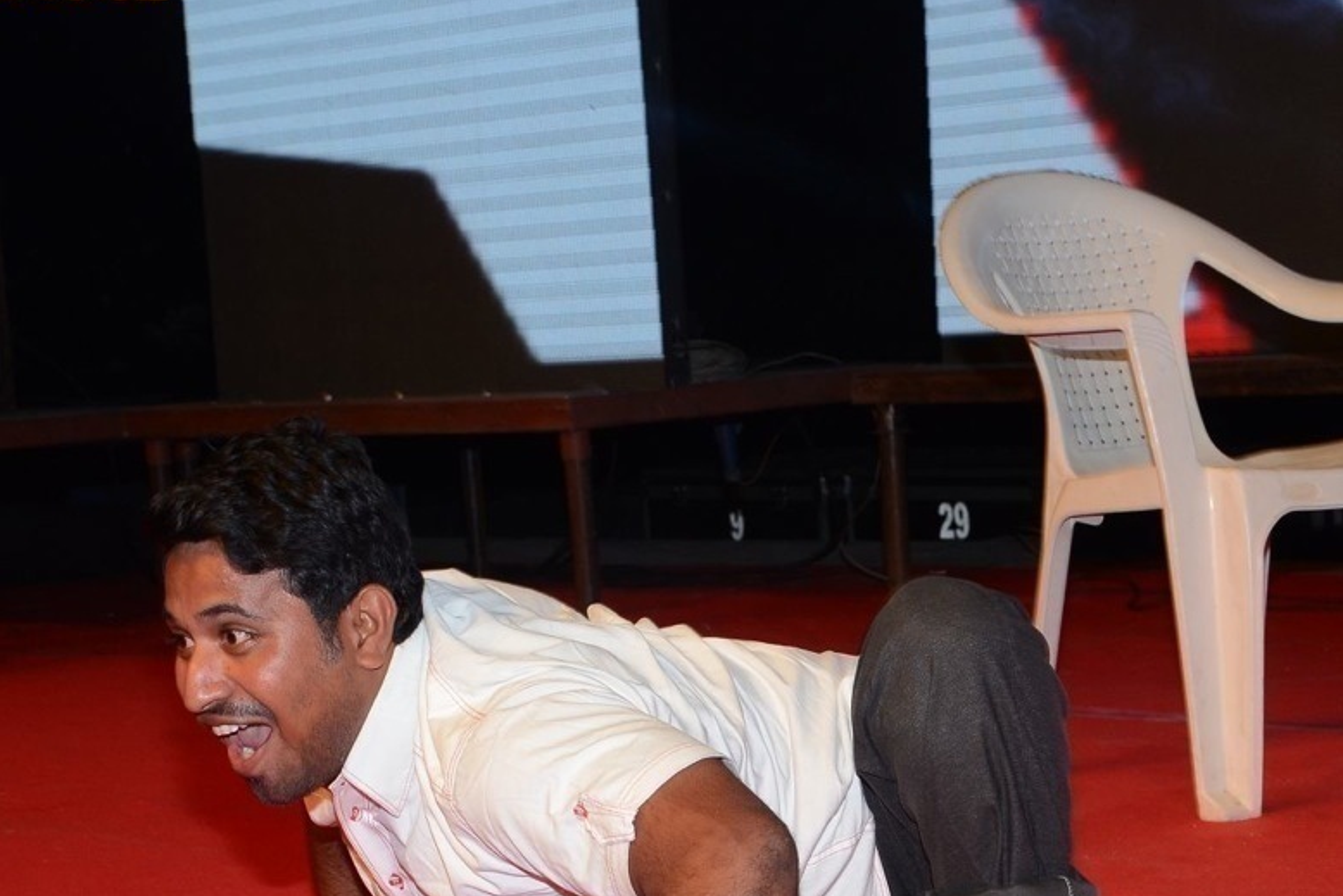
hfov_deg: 21.0
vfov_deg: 14.1
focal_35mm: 97
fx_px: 3619
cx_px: 618
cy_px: 593
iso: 640
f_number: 6.3
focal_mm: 42
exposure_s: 1/125
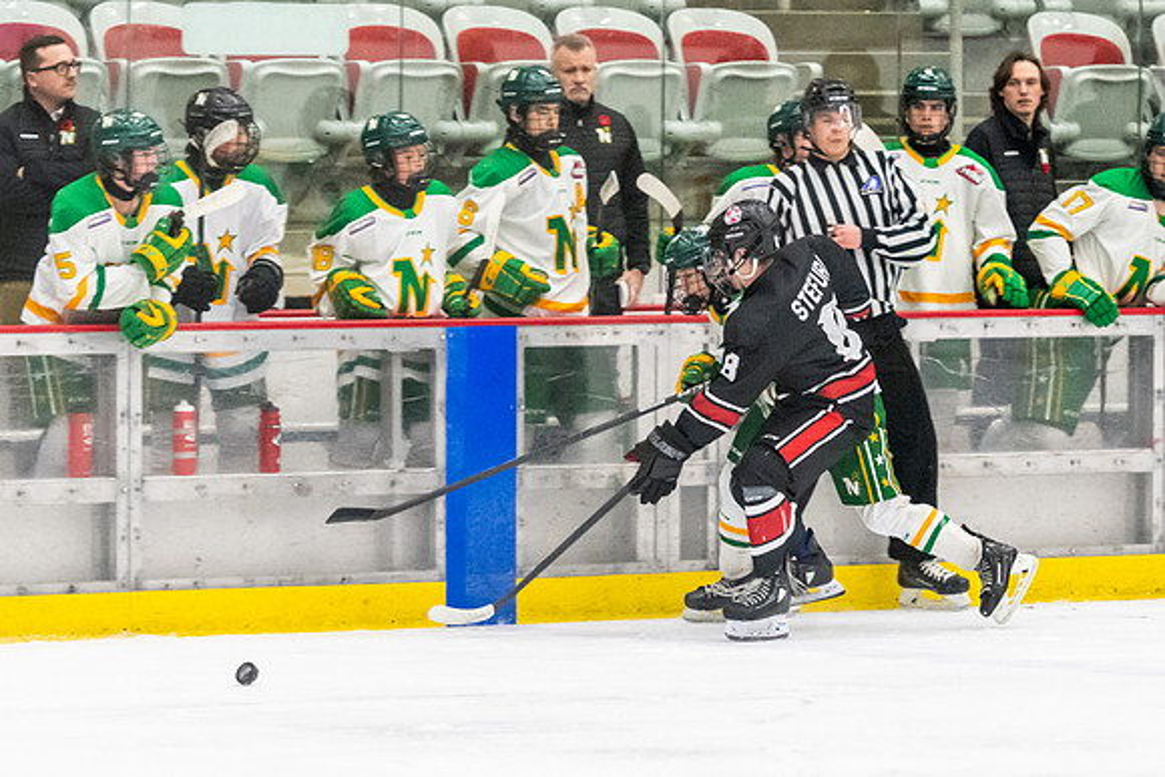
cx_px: 817
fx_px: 9340
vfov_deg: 4.8
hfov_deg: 7.1
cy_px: 566
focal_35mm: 289
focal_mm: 130
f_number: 2.8
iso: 4000
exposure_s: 1/640
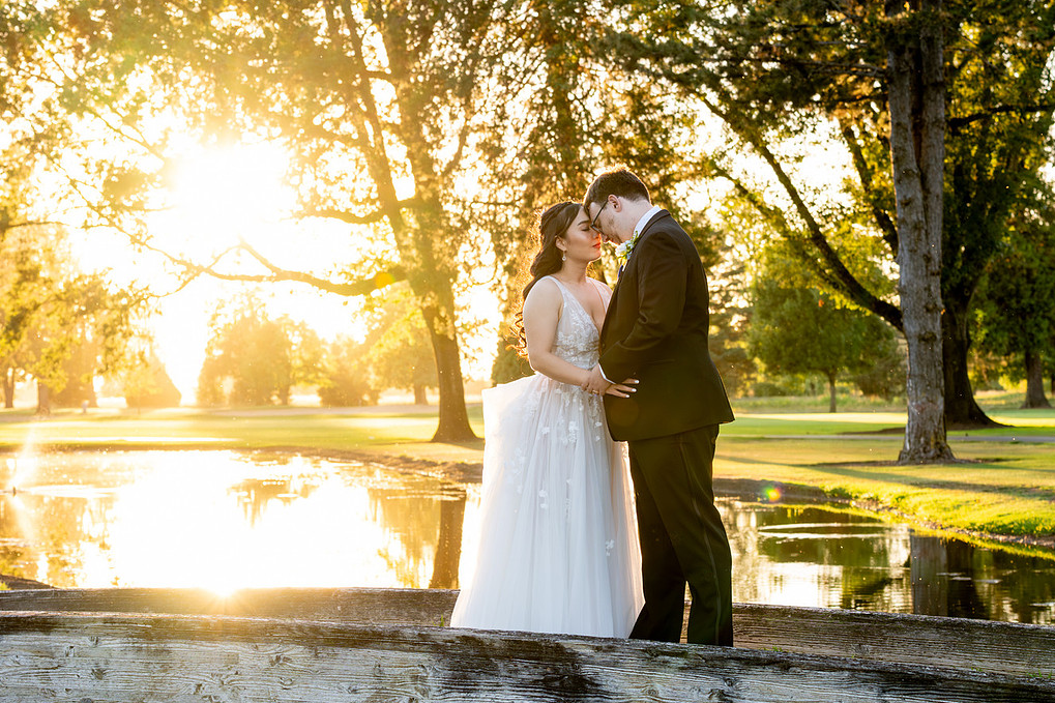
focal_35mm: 82
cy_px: 363
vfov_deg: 16.6
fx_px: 2403
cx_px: 545
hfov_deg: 24.8
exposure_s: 1/320
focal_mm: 51
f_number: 4
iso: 500
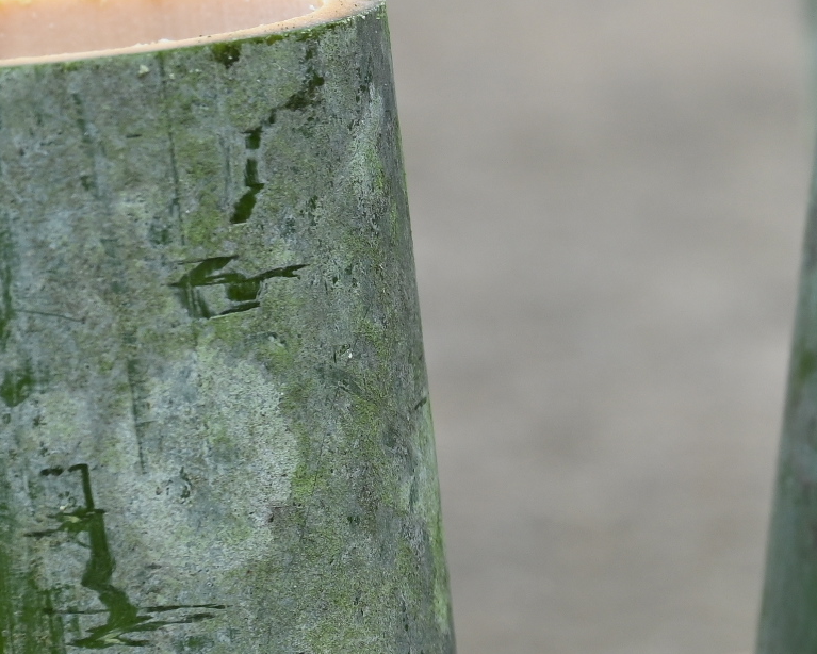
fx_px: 4886
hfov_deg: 9.3
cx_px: 1174
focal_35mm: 202
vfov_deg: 7.6
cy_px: 709
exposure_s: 1/250
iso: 140
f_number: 5.6
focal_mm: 40
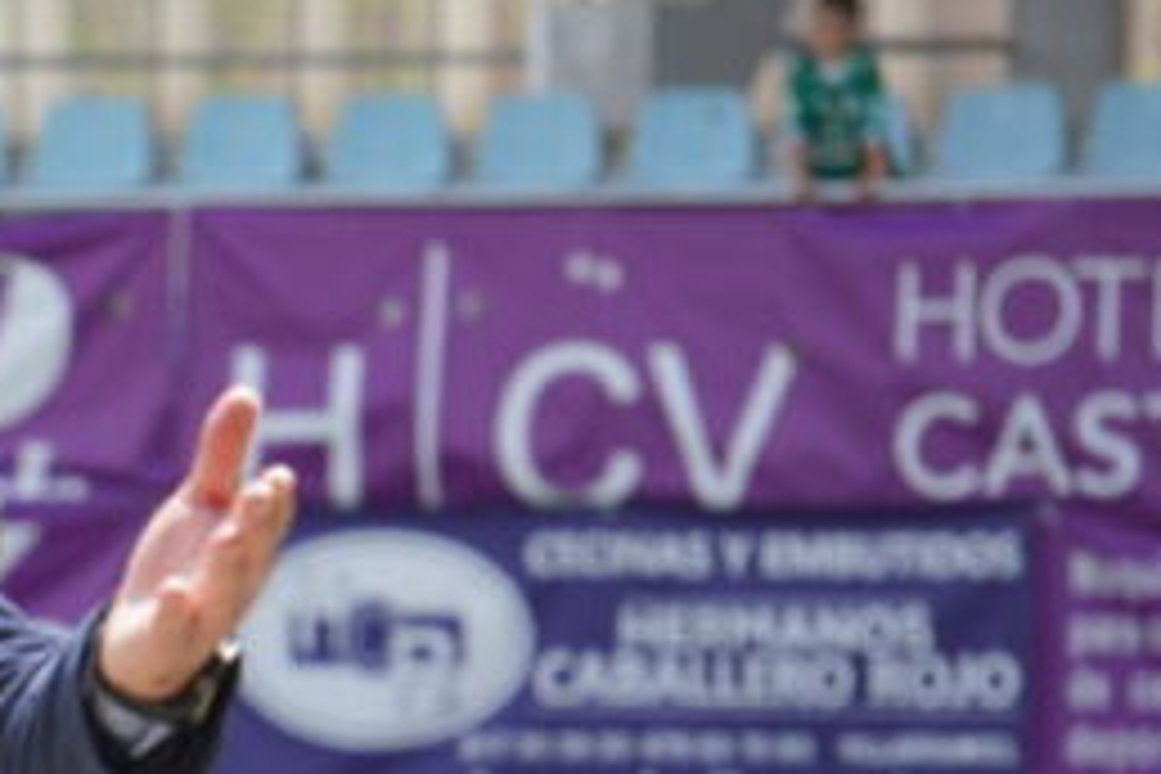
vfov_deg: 2.3
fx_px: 19138
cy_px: 1030
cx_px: -464
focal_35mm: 593
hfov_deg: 3.5
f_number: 5.6
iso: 125
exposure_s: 1/250
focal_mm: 133
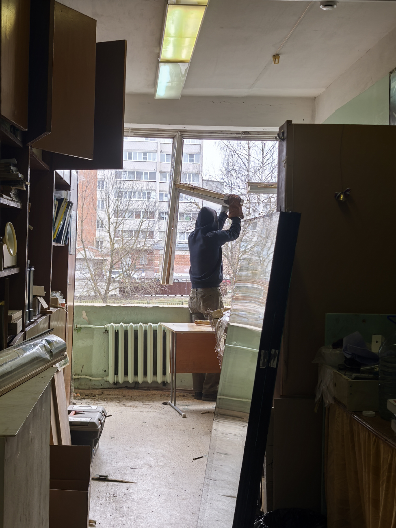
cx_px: 198
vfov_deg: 39.7
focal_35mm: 48
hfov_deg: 30.3
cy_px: 264
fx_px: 732
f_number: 1.4
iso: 50
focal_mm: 6.98
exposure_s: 1/152
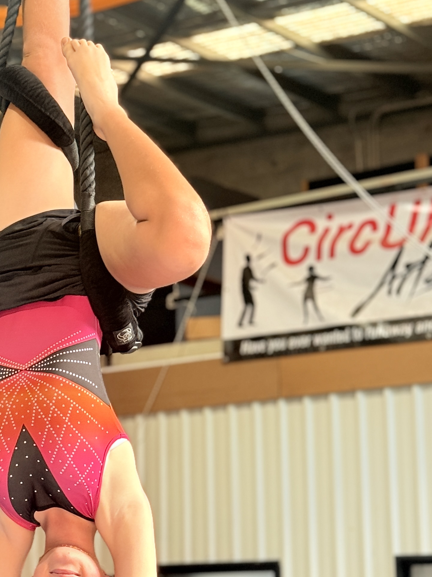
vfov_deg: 19.4
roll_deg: +2.0
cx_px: 84
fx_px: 1681
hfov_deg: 14.6
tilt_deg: +7.5
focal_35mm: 101
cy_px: 360
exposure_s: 1/100
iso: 100
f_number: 1.78
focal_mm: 6.76
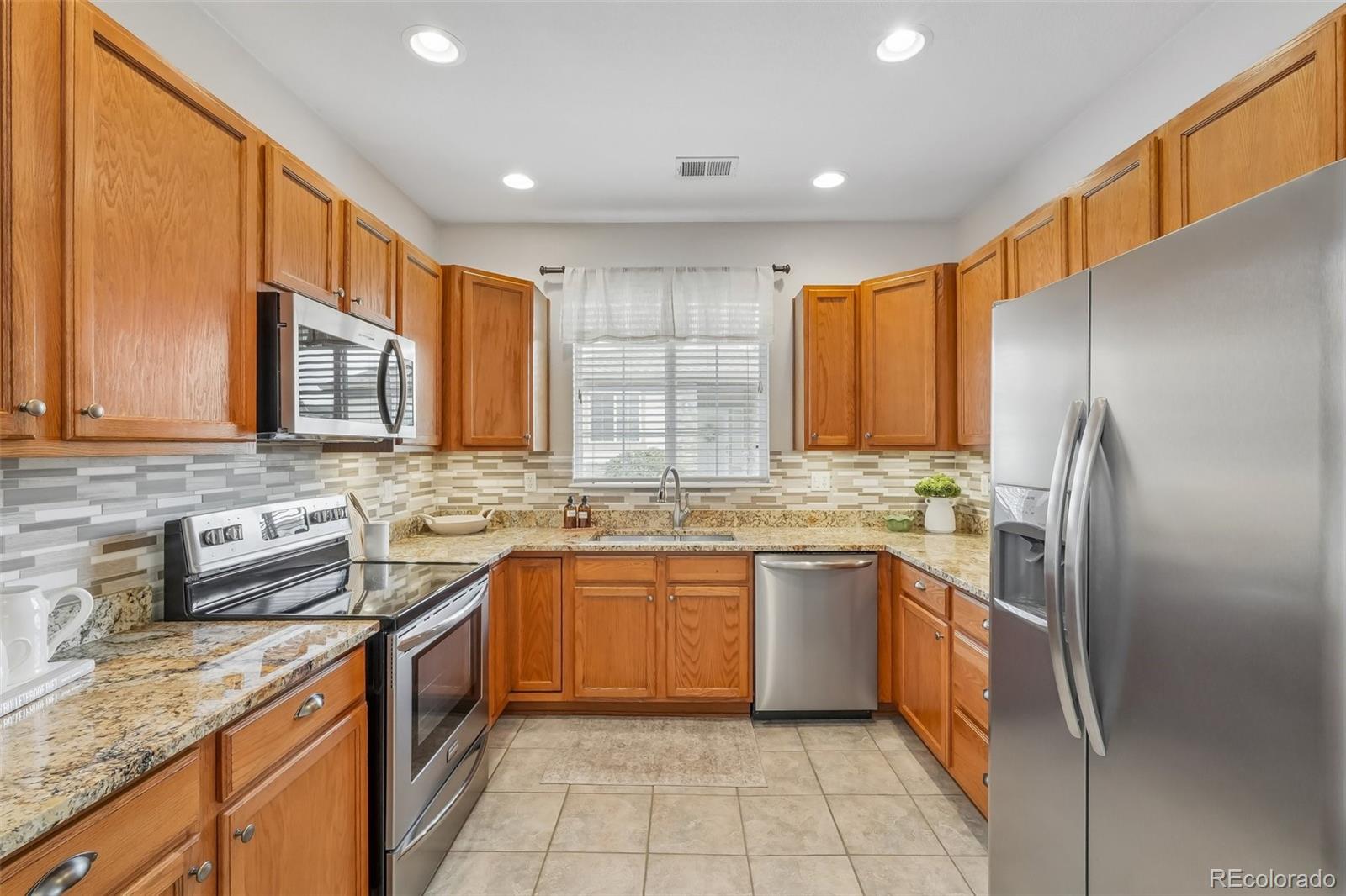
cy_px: 448
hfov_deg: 100.4
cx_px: 673
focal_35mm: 15
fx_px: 561
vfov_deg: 77.3
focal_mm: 10
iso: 800
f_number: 8
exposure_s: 1/8
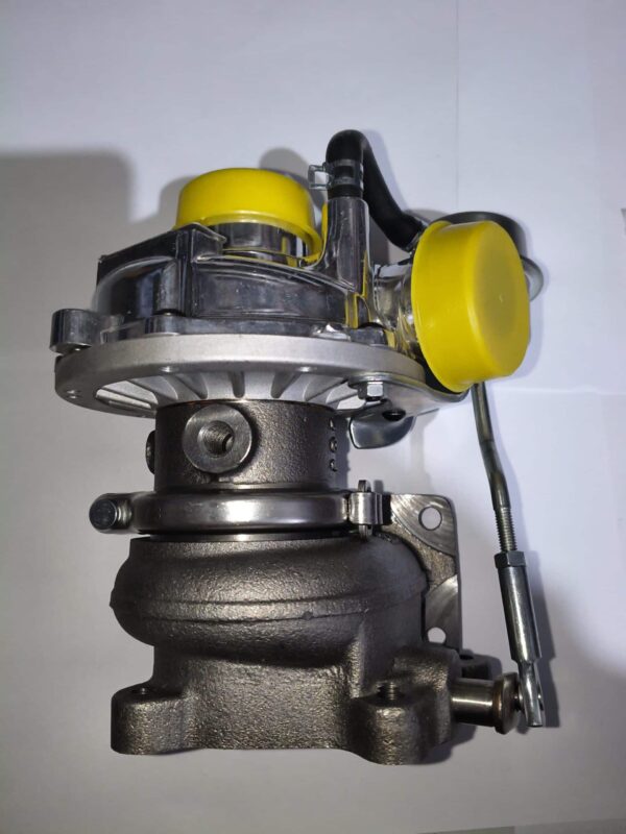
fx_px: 627
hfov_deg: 53.1
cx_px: 313
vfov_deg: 67.3
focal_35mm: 26
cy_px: 417
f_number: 1.8
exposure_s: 1/50
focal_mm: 4.81
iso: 1297
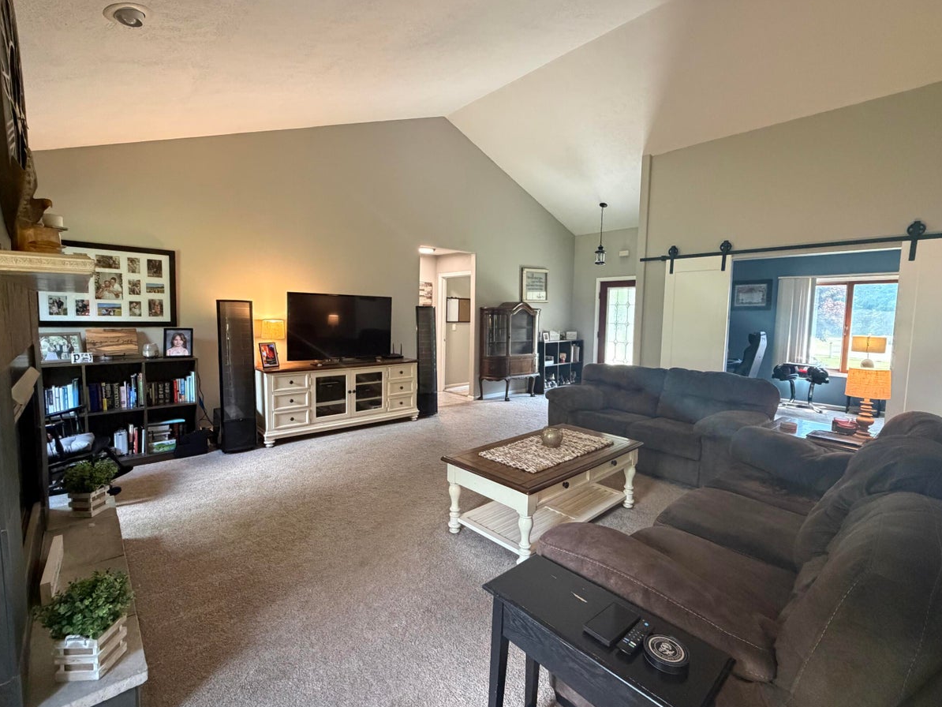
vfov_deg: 78.1
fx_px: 435
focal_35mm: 16
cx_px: 470
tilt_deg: -3.6
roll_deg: -0.4
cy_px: 346
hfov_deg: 94.5
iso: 640
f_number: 2.2
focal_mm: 2.22
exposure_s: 1/60
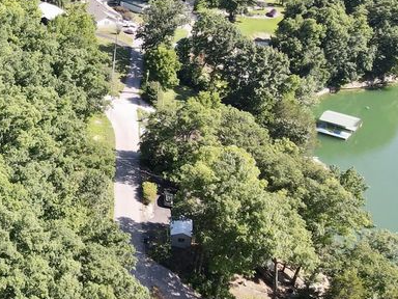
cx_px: -91
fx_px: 736
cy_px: 104
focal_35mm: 64
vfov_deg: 22.8
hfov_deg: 26.6
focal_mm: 4.5
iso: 100
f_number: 2.8
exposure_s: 1/200
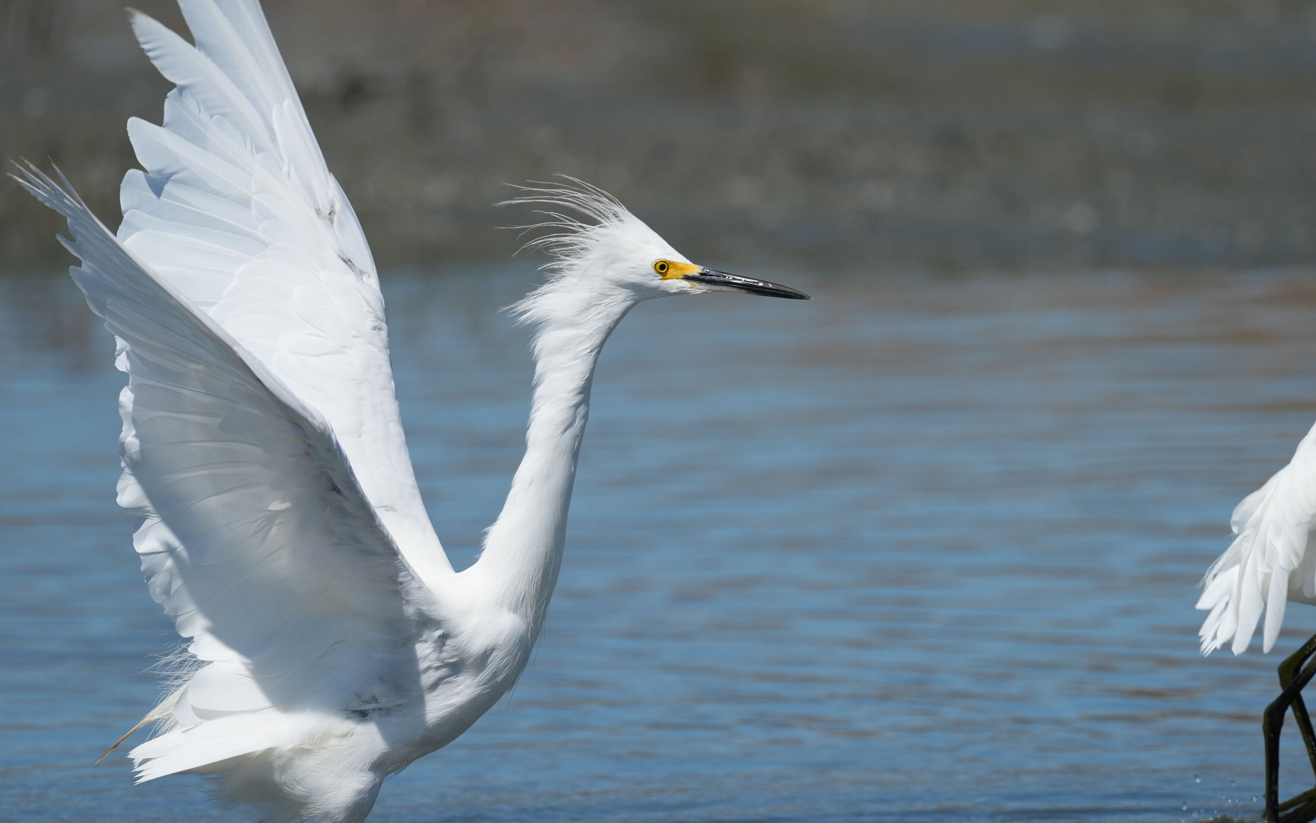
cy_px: 408
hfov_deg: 2.6
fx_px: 28980
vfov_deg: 1.6
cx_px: 880
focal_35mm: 808
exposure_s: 1/2500
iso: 400
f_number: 6.3
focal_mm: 560
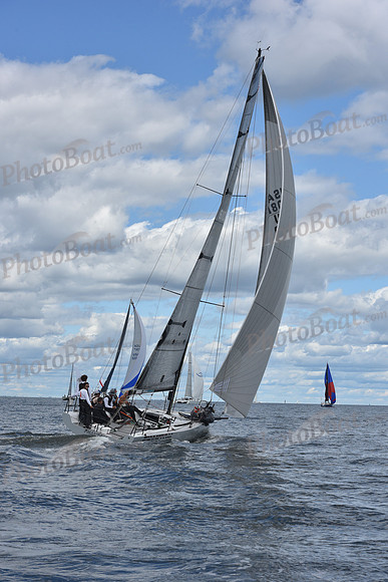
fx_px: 1131
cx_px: 194
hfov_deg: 19.5
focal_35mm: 70
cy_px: 291
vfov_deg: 28.8
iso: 250
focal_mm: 70
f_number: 10
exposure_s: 1/1000
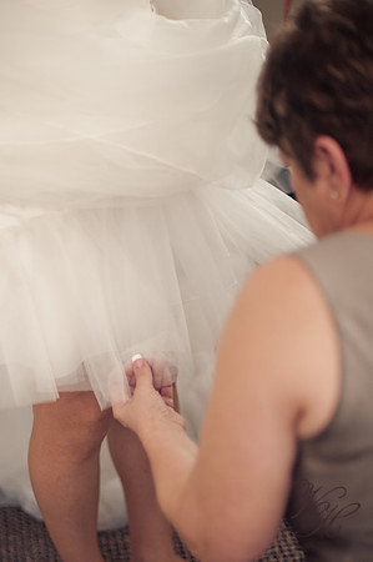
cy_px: 281
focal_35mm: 50
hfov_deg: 26.9
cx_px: 186
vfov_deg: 39.6
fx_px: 779
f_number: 1.4
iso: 400
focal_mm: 50
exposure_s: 1/250
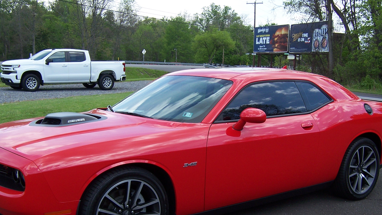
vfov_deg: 27.0
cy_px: 131
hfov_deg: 46.4
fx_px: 446
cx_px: 181
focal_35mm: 44
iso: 80
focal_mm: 5.5
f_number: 3.4
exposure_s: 1/350
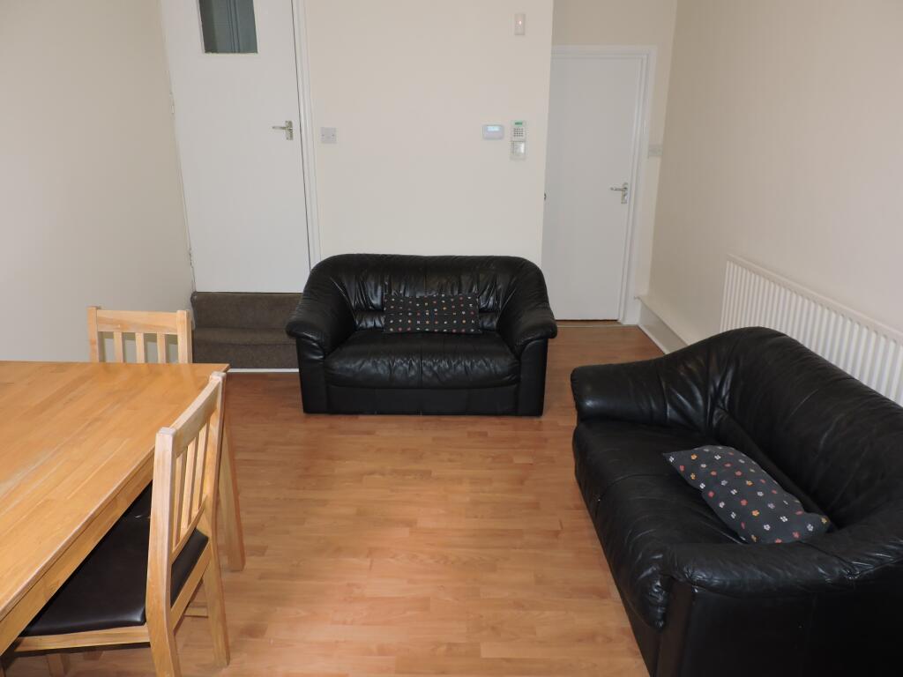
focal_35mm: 24
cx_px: 452
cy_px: 338
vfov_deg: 56.8
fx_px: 626
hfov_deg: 71.6
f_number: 3
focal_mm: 4.3
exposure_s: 1/30
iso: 200
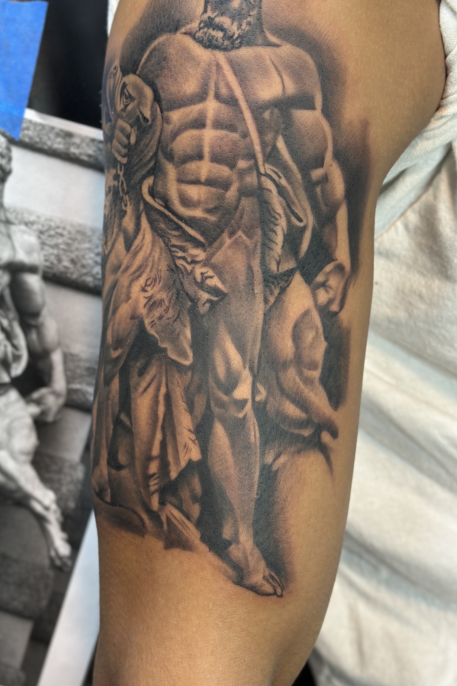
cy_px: 281
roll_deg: -14.1
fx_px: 1181
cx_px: 139
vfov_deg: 32.3
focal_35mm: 62
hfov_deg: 21.8
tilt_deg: -27.2
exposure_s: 1/120
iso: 125
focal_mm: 6.86
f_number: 1.78
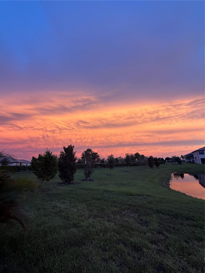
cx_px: 102
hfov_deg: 85.7
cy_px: 136
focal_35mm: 14
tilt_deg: +14.8
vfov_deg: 102.1
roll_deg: +1.6
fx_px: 111
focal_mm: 2.22
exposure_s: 1/99
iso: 125
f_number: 2.2
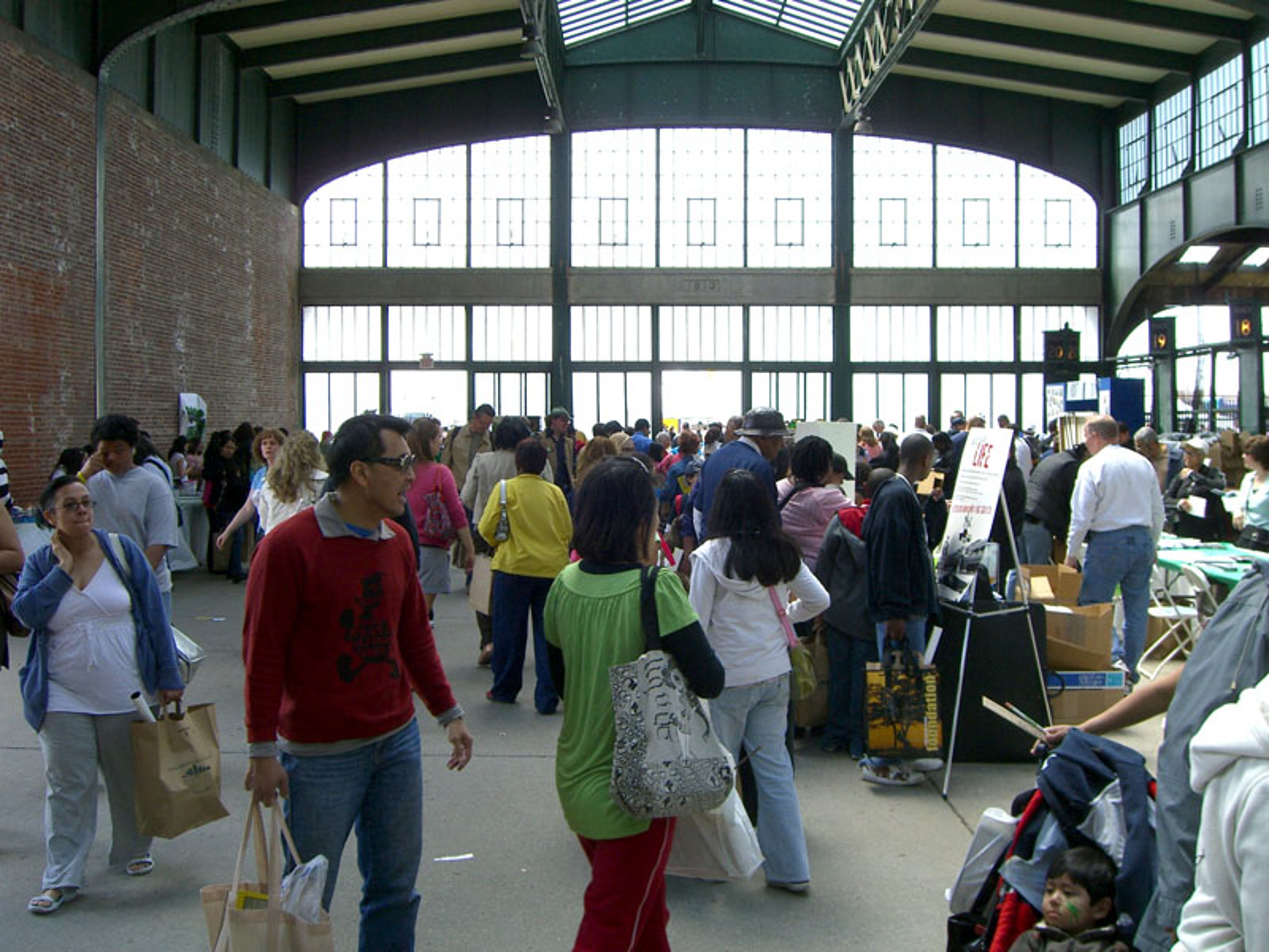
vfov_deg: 37.7
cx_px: 634
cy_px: 476
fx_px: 1393
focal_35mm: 38
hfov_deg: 49.0
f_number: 4
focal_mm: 7.9
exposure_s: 1/200
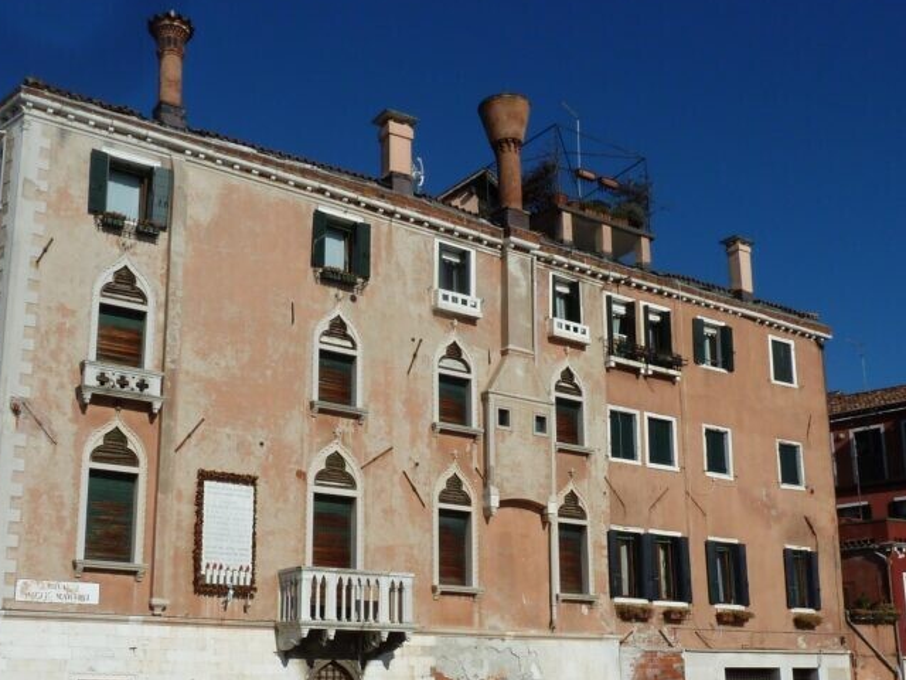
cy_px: 479
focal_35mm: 40
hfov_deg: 46.7
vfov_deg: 35.4
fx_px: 1047
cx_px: 386
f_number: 5.6
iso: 80
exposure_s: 1/800
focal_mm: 4.1
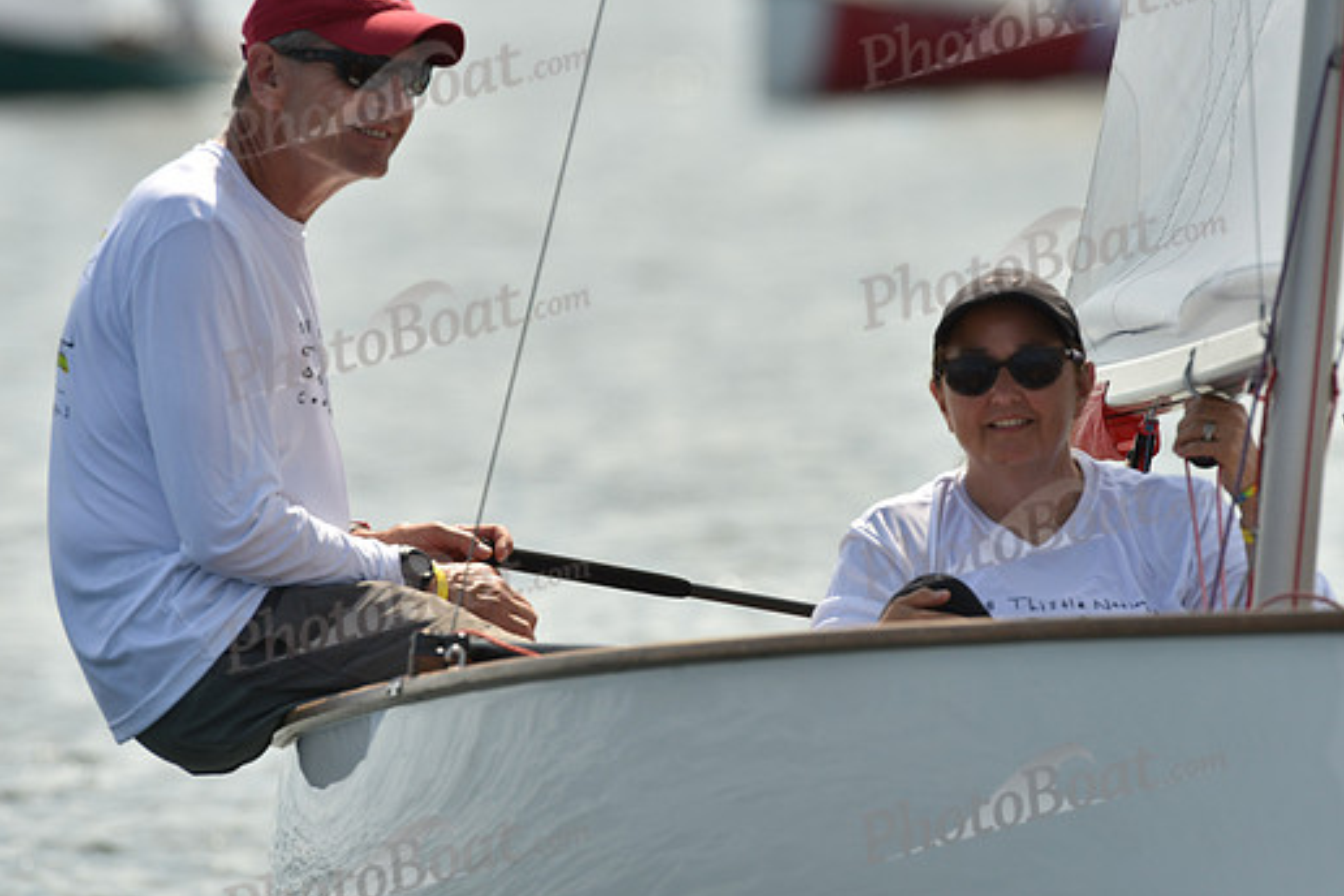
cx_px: 727
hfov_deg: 3.1
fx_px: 25198
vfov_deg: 2.0
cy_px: 434
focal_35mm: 675
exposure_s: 1/1000
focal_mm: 600
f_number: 8
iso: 250
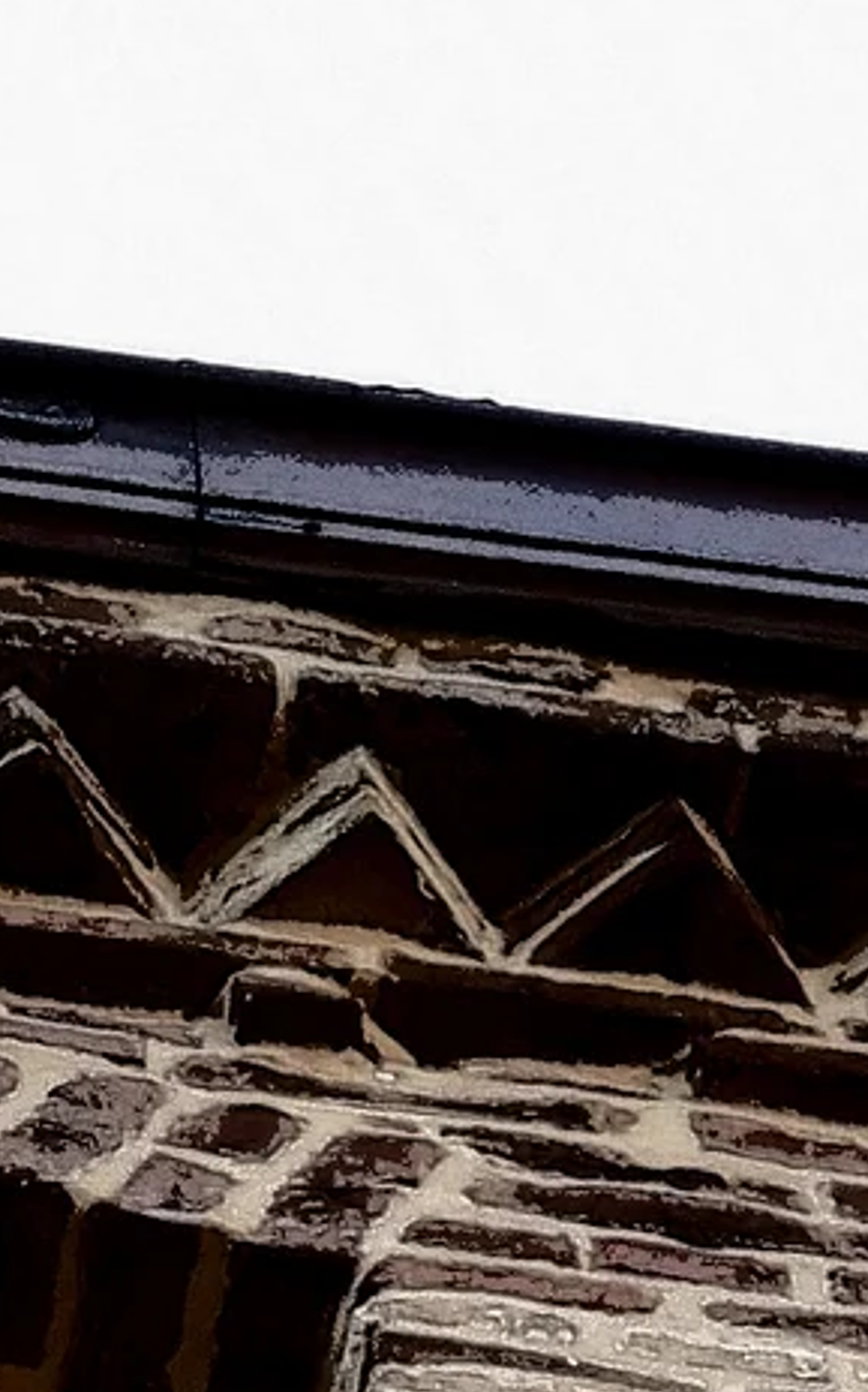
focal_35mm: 305
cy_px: 3578
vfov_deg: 6.5
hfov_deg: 4.2
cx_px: -1403
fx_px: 11555
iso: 25
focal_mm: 6
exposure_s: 1/201
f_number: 2.4
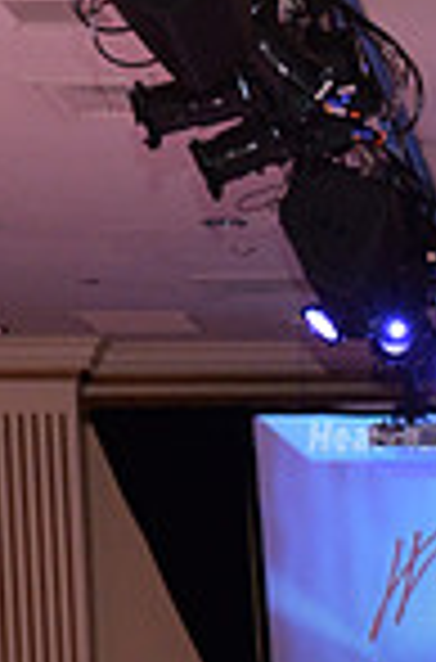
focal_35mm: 190
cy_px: 1139
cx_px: 748
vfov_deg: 10.3
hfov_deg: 7.0
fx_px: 3476
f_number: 5.6
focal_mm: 48
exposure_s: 1/250
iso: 1600
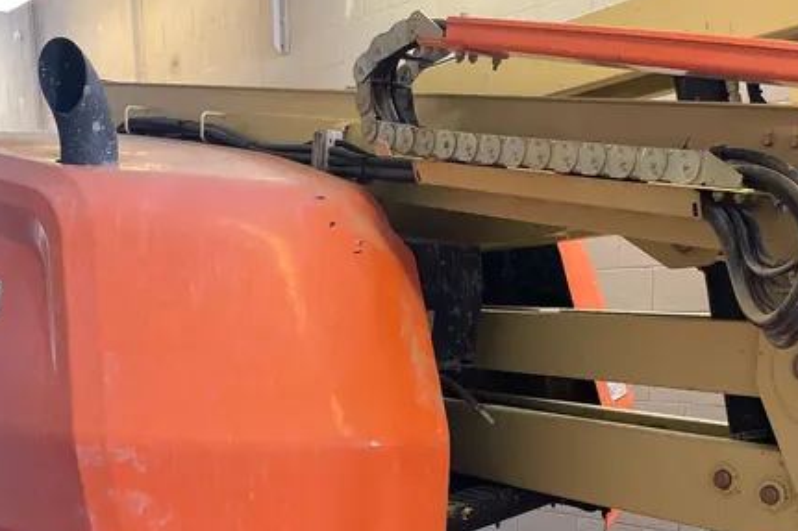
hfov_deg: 42.8
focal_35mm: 46
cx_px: 409
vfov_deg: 27.4
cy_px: 545
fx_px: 1019
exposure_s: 1/60
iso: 320
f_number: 1.6
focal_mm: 4.2
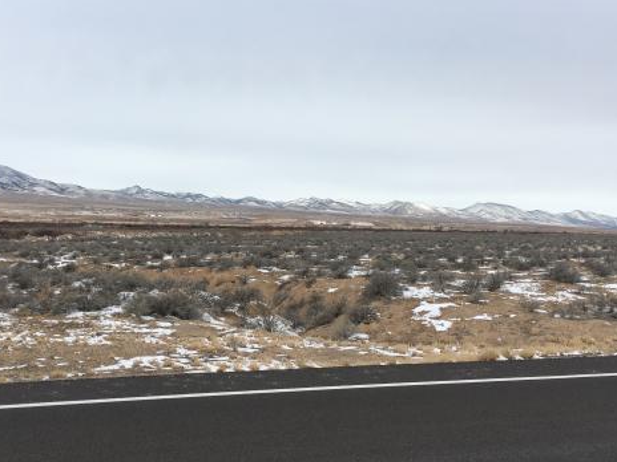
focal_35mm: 40
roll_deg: -1.6
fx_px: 713
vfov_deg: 36.0
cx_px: 285
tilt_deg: +1.6
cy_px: 230
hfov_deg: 46.8
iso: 25
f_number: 2.2
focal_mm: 4.15
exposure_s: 1/2481
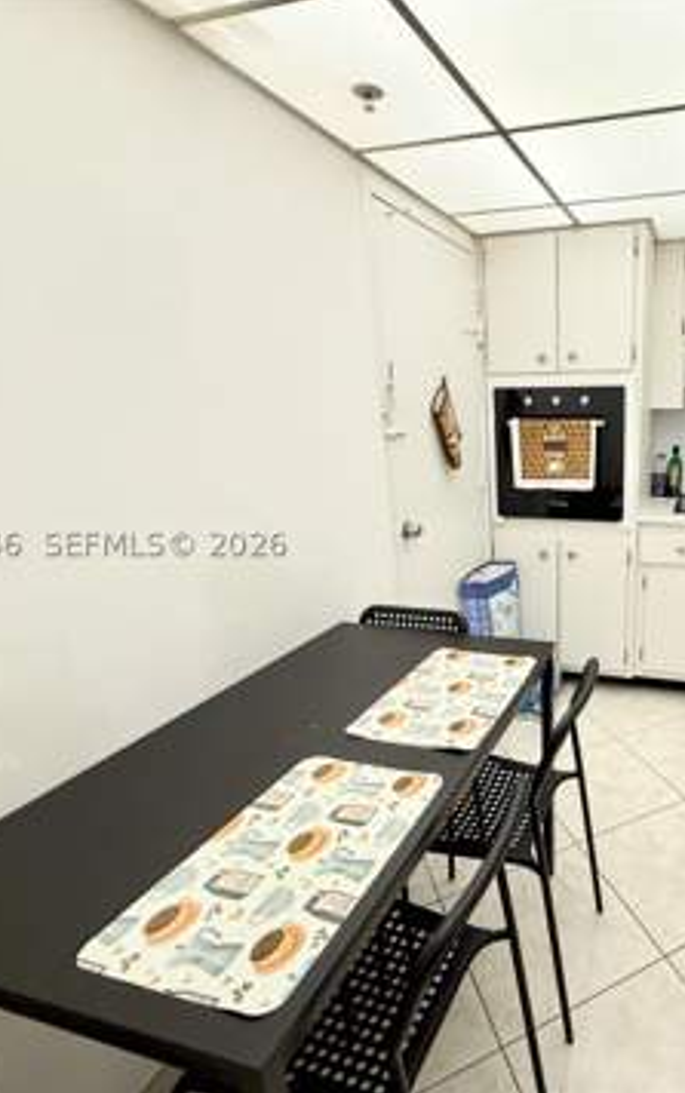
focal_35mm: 20
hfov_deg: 54.7
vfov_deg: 85.0
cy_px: 543
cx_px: 568
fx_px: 596
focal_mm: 2.22
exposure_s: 1/120
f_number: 2.2
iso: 160
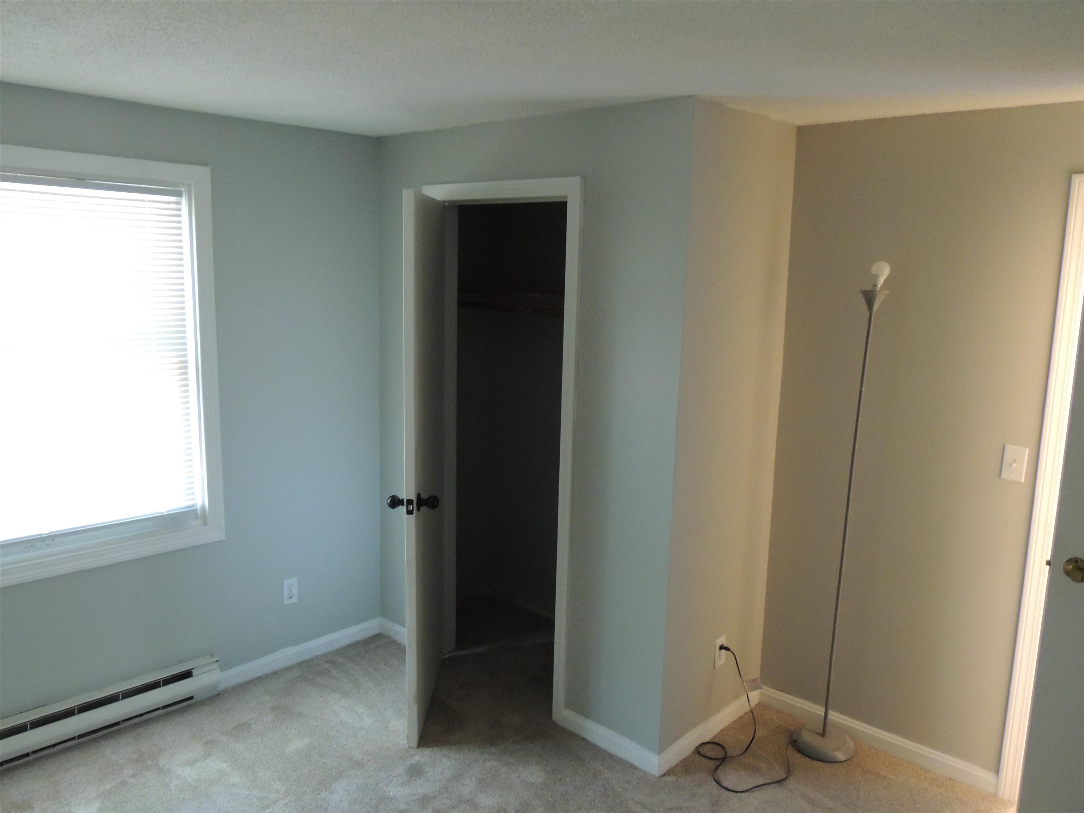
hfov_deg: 63.4
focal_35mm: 28
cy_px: 406
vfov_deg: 49.7
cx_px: 542
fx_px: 877
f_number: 3.1
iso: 800
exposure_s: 1/6
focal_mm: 4.9
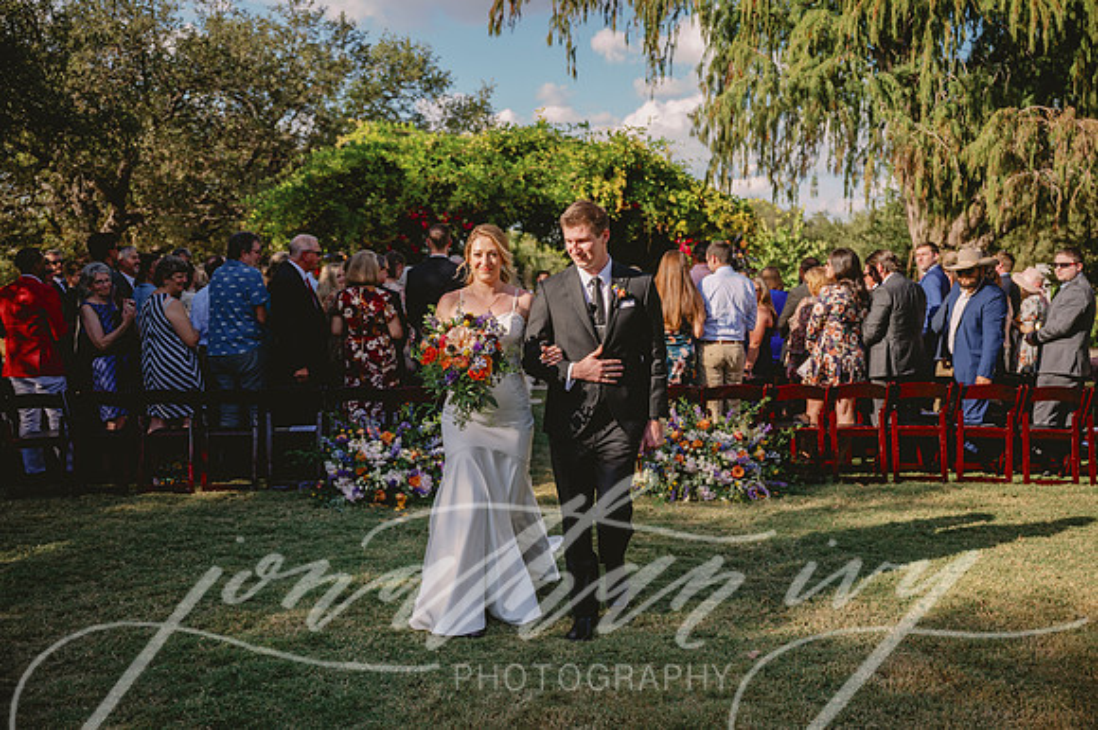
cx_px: 549
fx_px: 1067
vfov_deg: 37.8
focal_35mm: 35
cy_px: 365
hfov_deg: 54.5
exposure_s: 1/2500
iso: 100
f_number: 2.8
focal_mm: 35
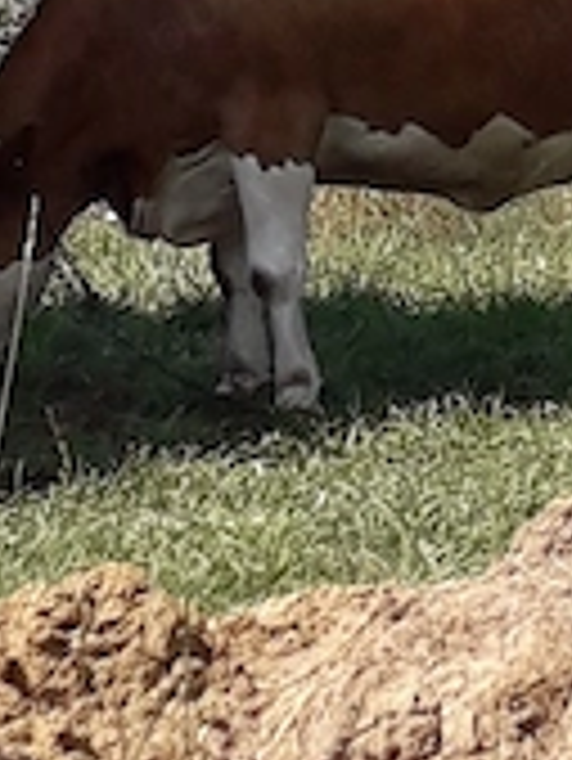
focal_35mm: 64
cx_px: 378
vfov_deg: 28.4
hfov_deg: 22.9
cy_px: 4
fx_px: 1408
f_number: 1.9
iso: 40
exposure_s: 1/1250
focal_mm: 3.6
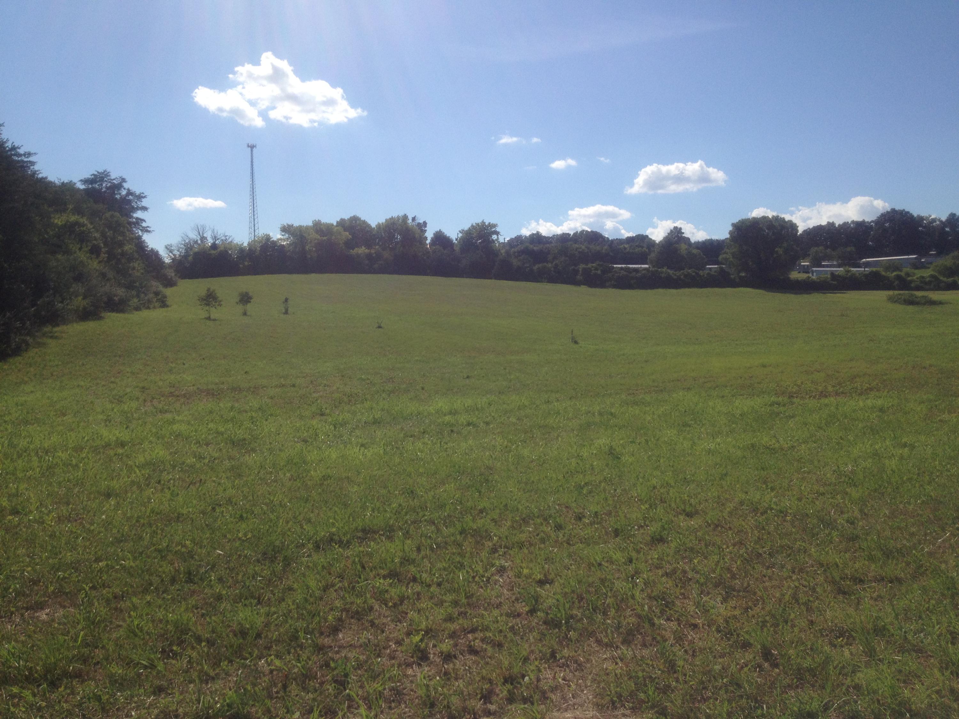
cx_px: 480
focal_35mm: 35
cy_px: 360
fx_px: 970
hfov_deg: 52.6
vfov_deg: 40.7
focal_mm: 4.28
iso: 50
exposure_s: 1/3690
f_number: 2.4
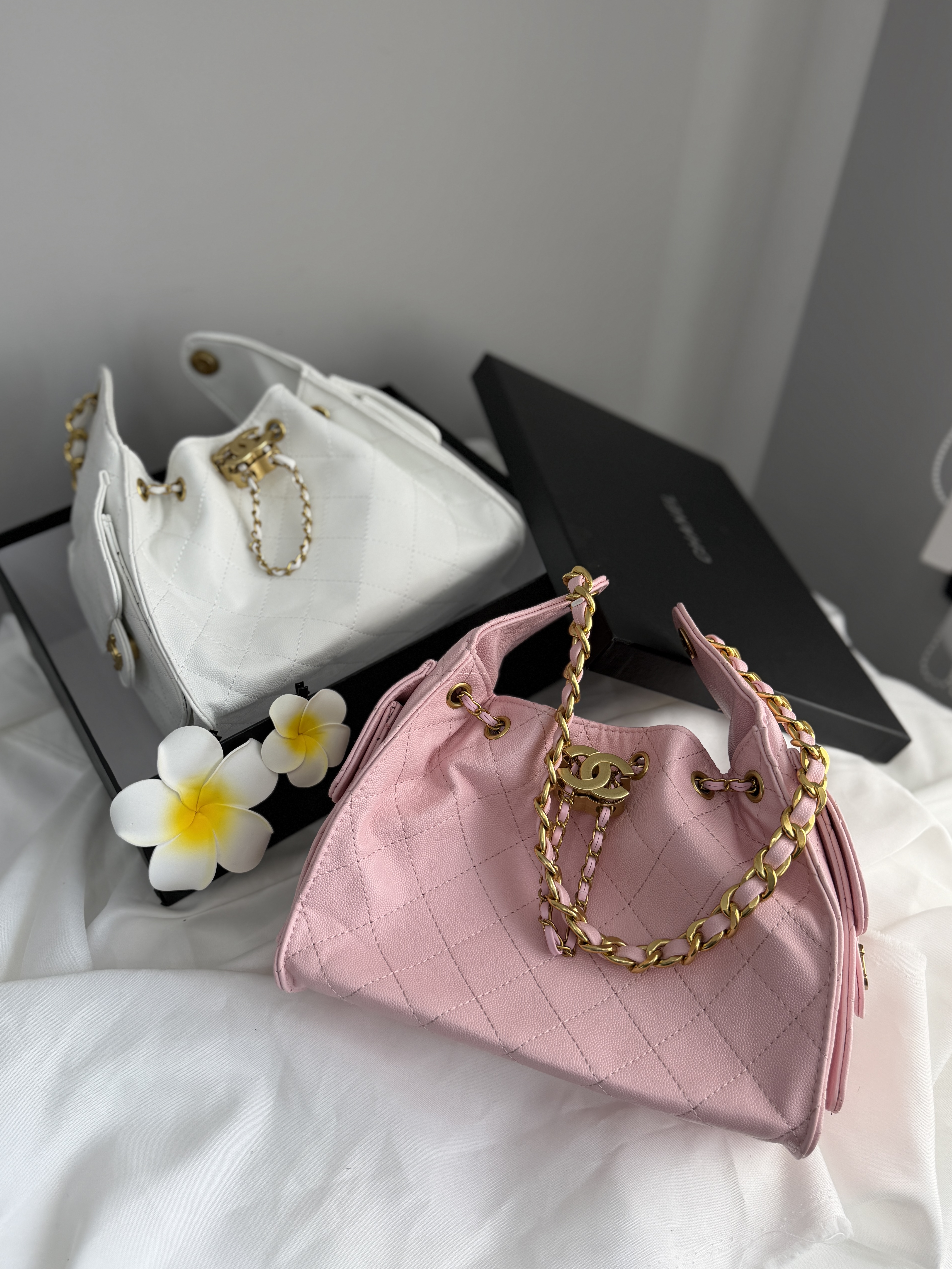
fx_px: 990
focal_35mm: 27
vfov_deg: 65.2
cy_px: 591
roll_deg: -1.3
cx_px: 450
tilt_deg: -43.4
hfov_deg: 51.3
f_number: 1.78
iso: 80
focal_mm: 6.76
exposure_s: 1/435
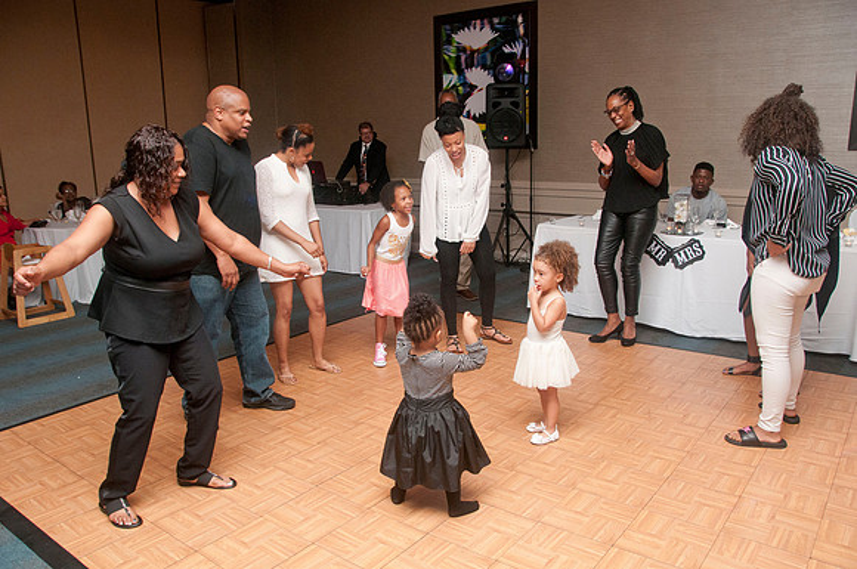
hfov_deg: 67.5
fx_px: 642
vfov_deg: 47.8
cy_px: 284
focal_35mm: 27
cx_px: 428
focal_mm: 18
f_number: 5.6
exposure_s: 1/125
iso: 800
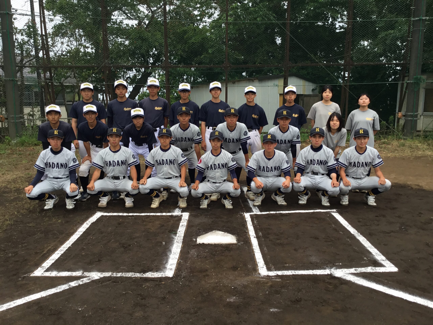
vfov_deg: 45.4
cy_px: 162
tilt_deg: -9.6
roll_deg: +0.6
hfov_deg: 58.4
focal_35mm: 31
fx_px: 388
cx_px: 216
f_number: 2.4
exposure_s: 1/132
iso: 25
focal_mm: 3.3
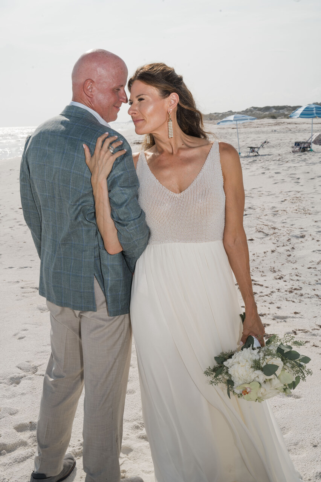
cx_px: 160
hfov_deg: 27.0
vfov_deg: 39.6
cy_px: 241
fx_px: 669
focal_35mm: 50
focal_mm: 50
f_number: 16
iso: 50
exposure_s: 1/100
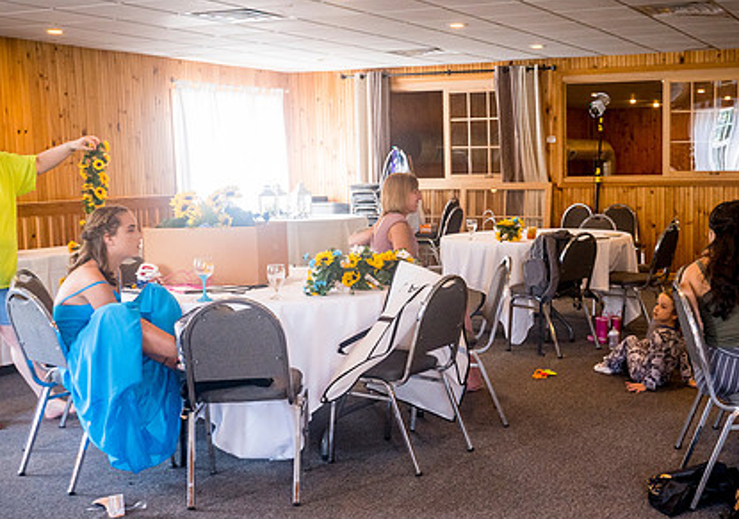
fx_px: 1001
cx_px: 514
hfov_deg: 39.8
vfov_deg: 29.0
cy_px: 299
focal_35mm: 48
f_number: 5.6
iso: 1600
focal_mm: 28
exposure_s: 1/100
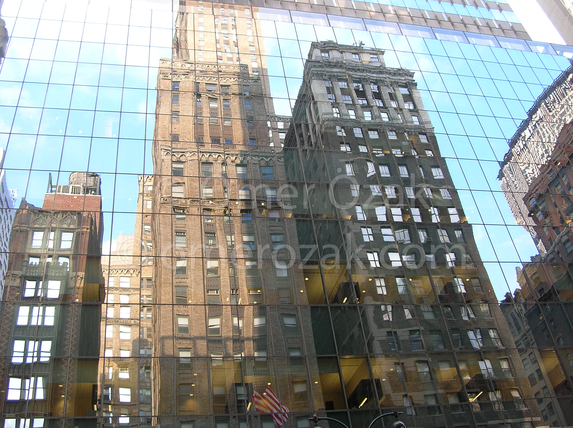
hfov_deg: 51.4
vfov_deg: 39.6
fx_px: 595
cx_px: 286
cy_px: 214
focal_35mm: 36
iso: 50
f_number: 2.7
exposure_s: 1/85.4
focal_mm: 6
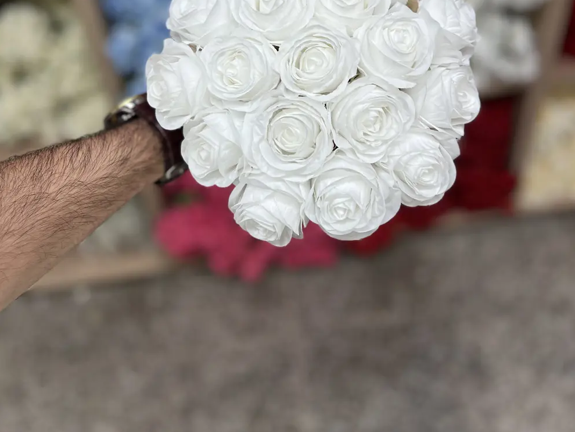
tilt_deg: -36.2
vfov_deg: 38.4
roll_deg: +5.5
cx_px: 289
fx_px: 582
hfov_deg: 52.6
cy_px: 58
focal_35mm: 35
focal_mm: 5.7
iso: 40
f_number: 1.5
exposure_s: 1/196
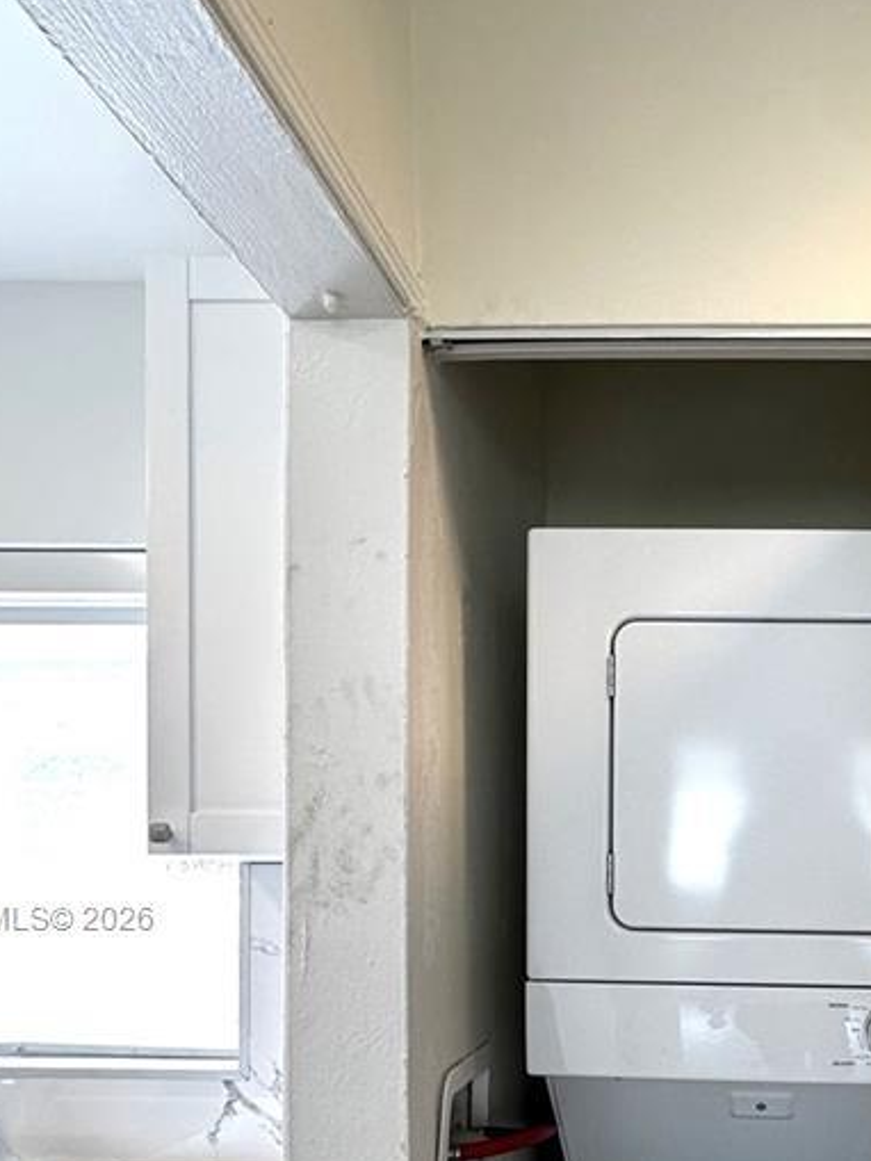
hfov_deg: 40.3
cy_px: 919
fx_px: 1107
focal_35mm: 33
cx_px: 755
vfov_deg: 52.0
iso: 160
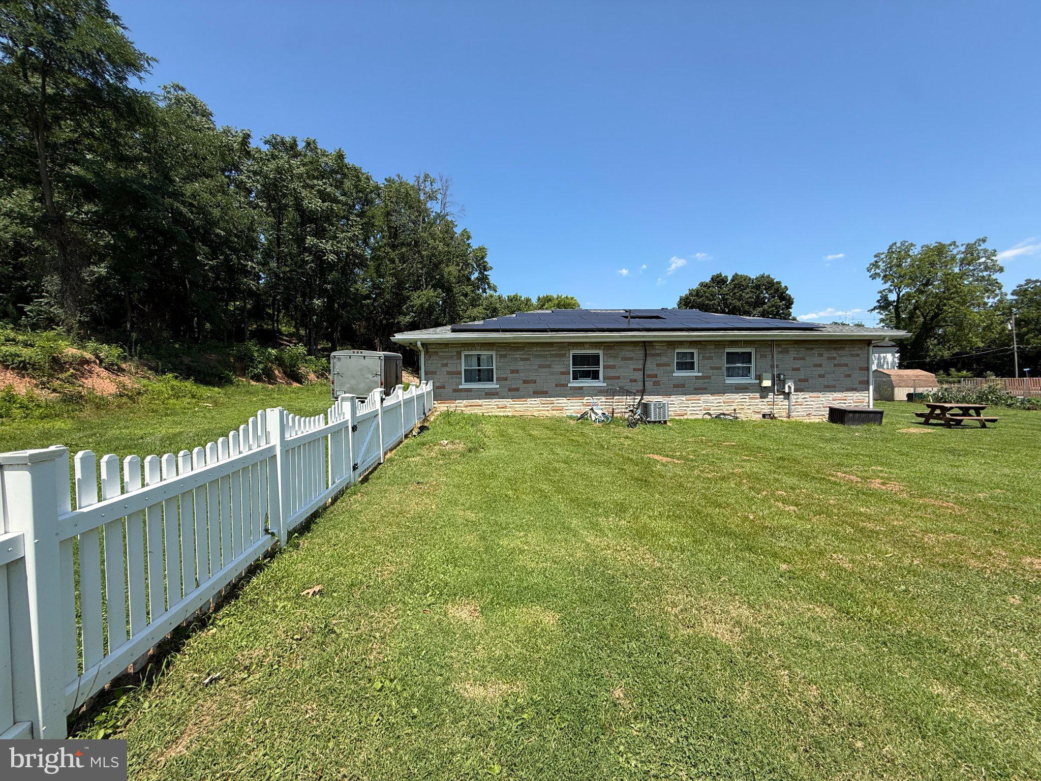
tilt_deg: -1.3
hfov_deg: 102.1
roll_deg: +1.1
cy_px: 390
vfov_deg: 85.7
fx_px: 421
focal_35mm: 14
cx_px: 520
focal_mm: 2.22
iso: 50
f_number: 2.2
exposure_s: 1/1572
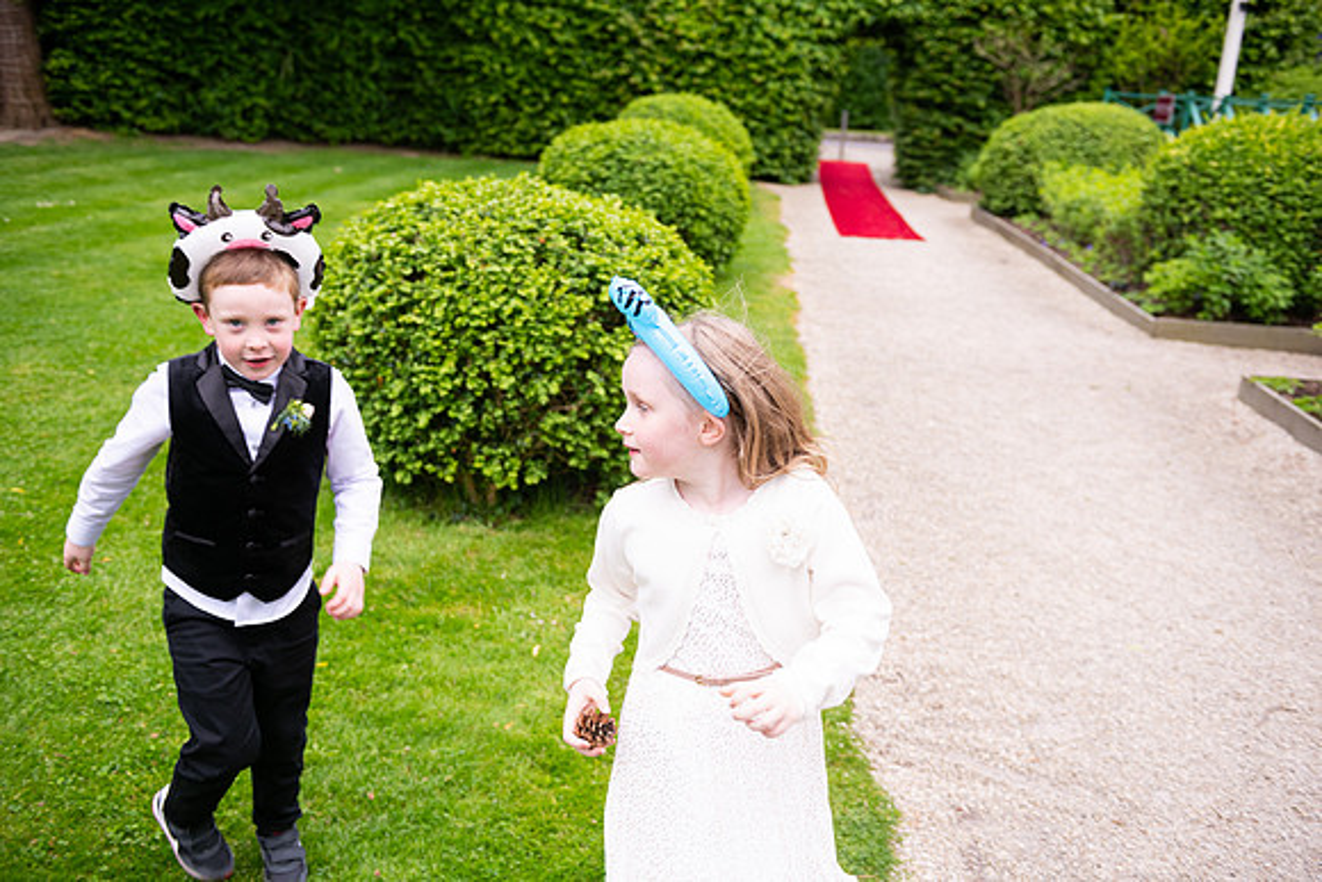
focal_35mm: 34
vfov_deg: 38.9
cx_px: 661
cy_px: 441
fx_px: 1249
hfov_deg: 55.8
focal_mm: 34
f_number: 3.5
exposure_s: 1/250
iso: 160
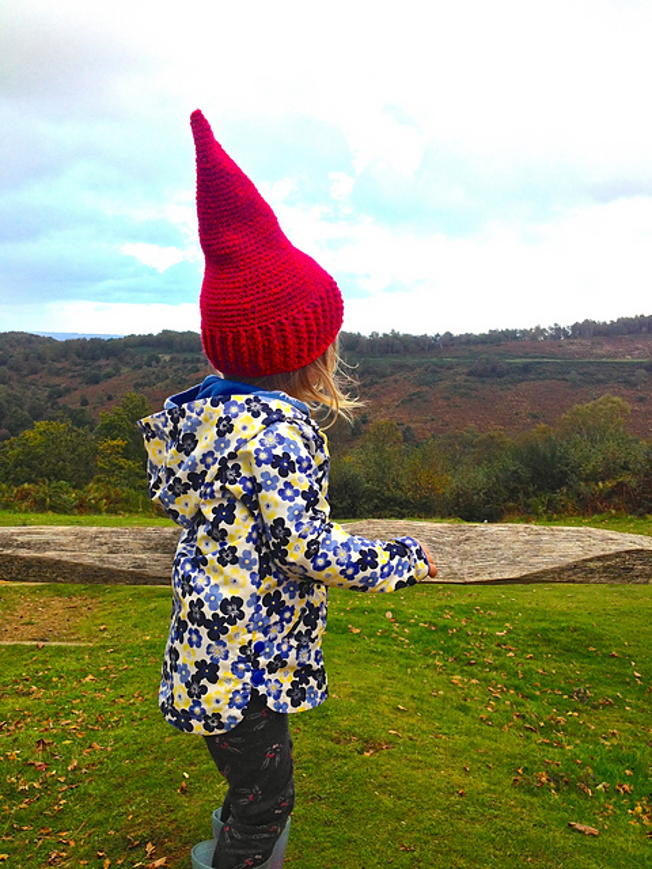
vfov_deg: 52.6
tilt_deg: -7.7
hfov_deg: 40.7
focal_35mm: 35
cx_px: 326
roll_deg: -1.7
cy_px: 434
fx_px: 879
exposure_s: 1/286
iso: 50
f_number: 2.4
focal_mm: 4.28
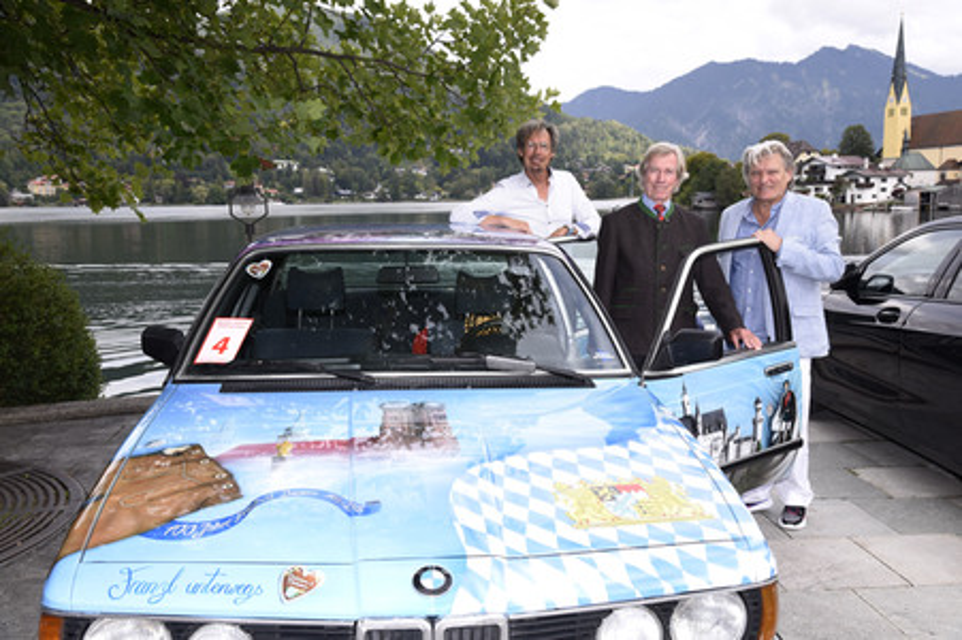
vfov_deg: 38.8
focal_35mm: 34
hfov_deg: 55.8
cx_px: 481
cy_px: 320
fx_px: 908
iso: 160
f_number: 8
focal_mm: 34
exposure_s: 1/100
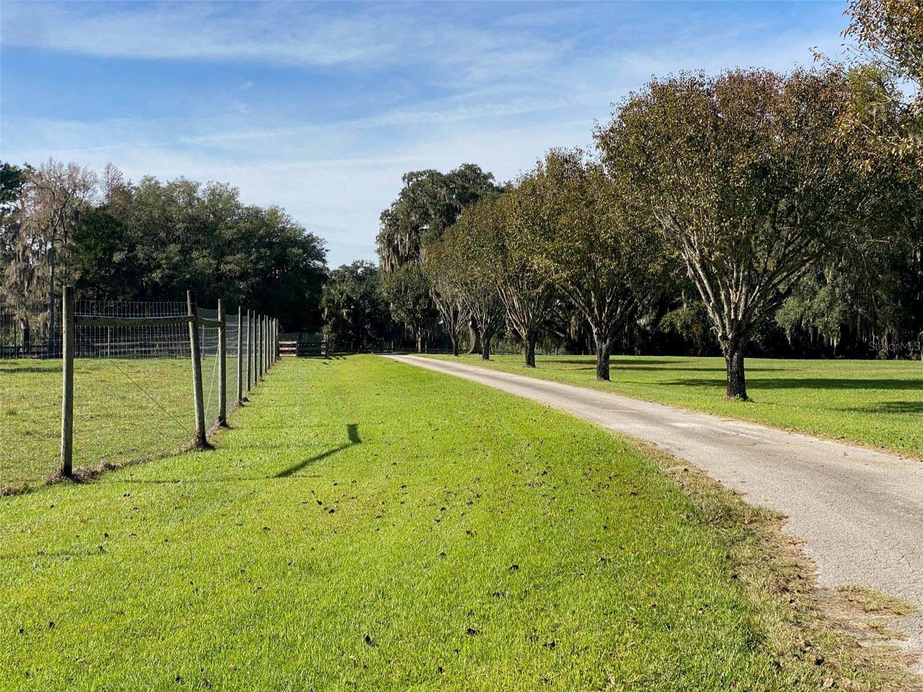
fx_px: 1386
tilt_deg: +1.5
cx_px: 462
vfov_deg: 28.0
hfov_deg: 36.8
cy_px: 346
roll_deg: -2.0
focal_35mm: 52
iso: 20
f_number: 2
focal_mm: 6
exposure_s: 1/1370
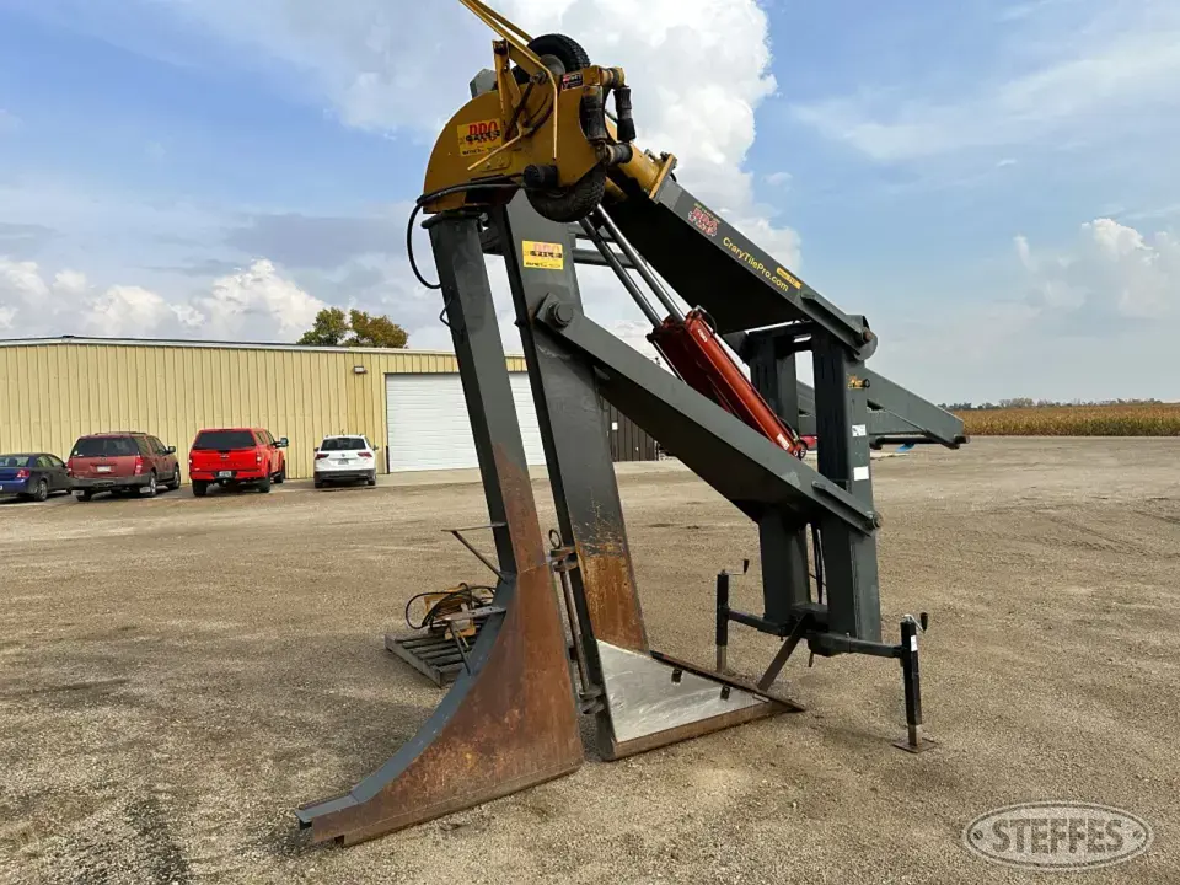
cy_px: 442
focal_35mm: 24
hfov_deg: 71.6
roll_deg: +2.6
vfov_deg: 56.8
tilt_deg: -0.1
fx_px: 818
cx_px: 590
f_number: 1.78
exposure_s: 1/4184
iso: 80
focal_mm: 6.86
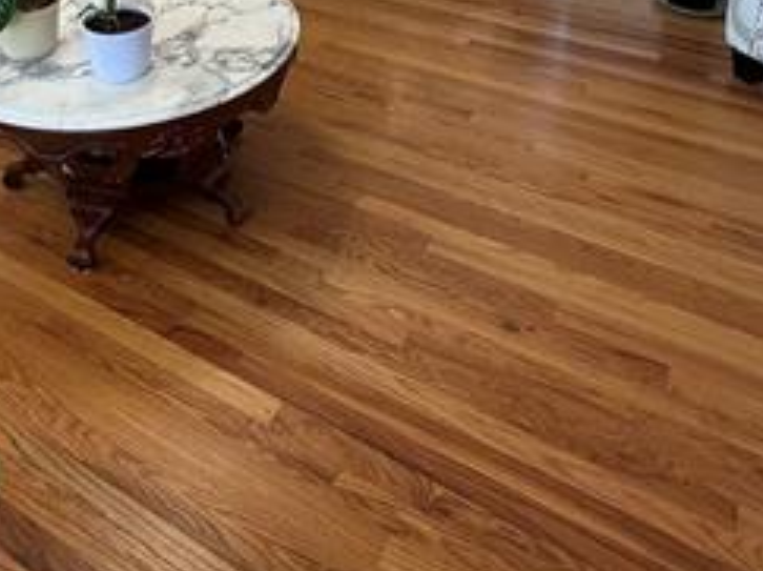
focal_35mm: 37
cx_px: 268
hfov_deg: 49.5
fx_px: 815
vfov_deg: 31.9
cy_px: -121
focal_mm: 2.22
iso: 200
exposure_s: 1/120
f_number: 2.2
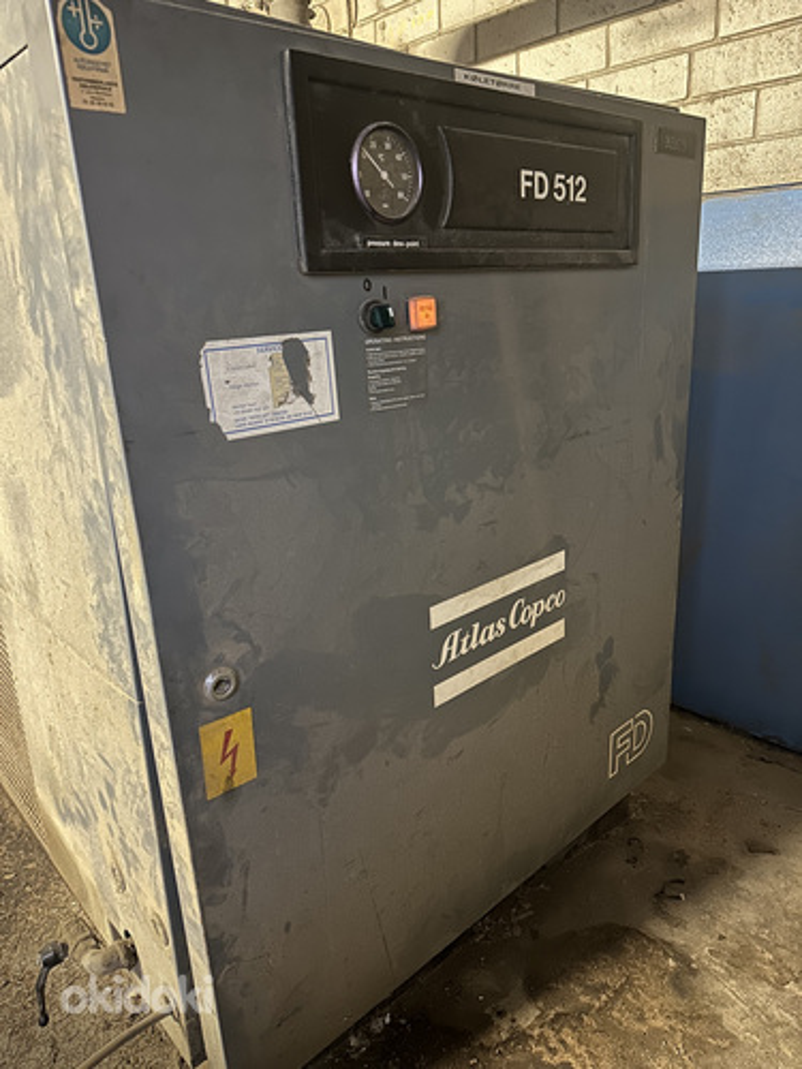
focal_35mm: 24
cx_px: 401
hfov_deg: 56.8
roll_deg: +2.4
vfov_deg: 71.6
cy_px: 534
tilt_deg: -17.4
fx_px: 741
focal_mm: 6.86
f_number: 1.78
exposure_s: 1/20
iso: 1600
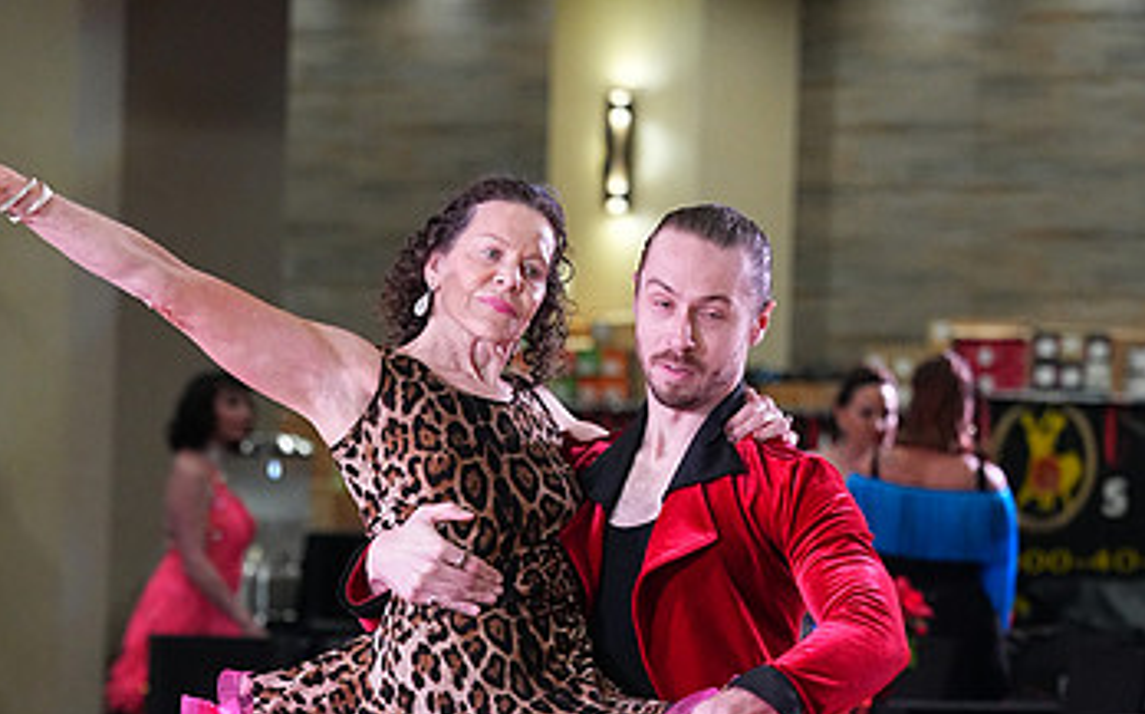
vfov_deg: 4.3
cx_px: 574
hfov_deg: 6.9
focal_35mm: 306
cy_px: 925
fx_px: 9543
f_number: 5.6
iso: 5000
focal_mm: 180
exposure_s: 1/320
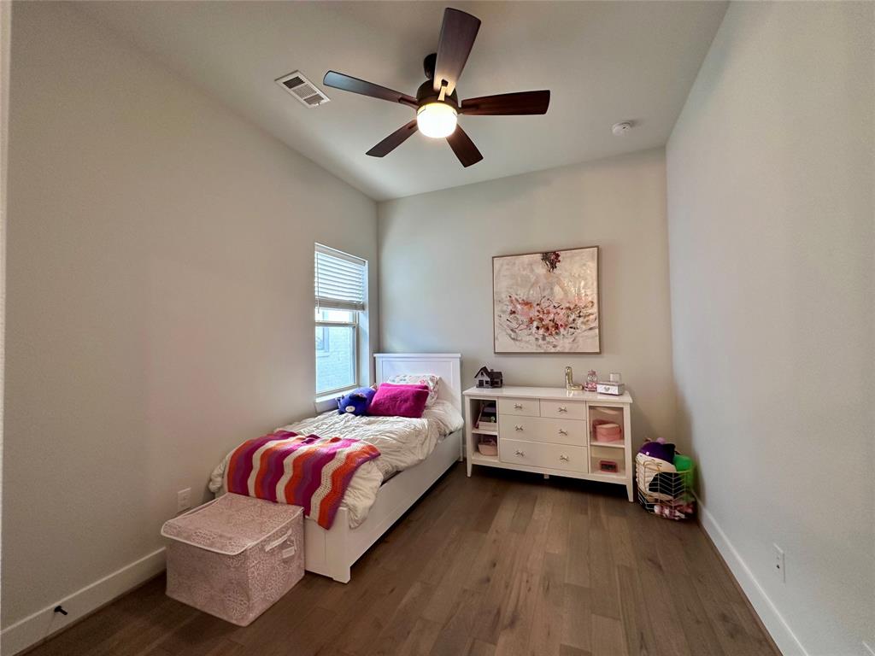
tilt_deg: +1.4
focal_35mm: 14
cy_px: 328
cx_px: 438
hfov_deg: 102.1
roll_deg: +0.8
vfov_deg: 85.7
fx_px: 354
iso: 200
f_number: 2.2
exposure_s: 1/60
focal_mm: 2.22
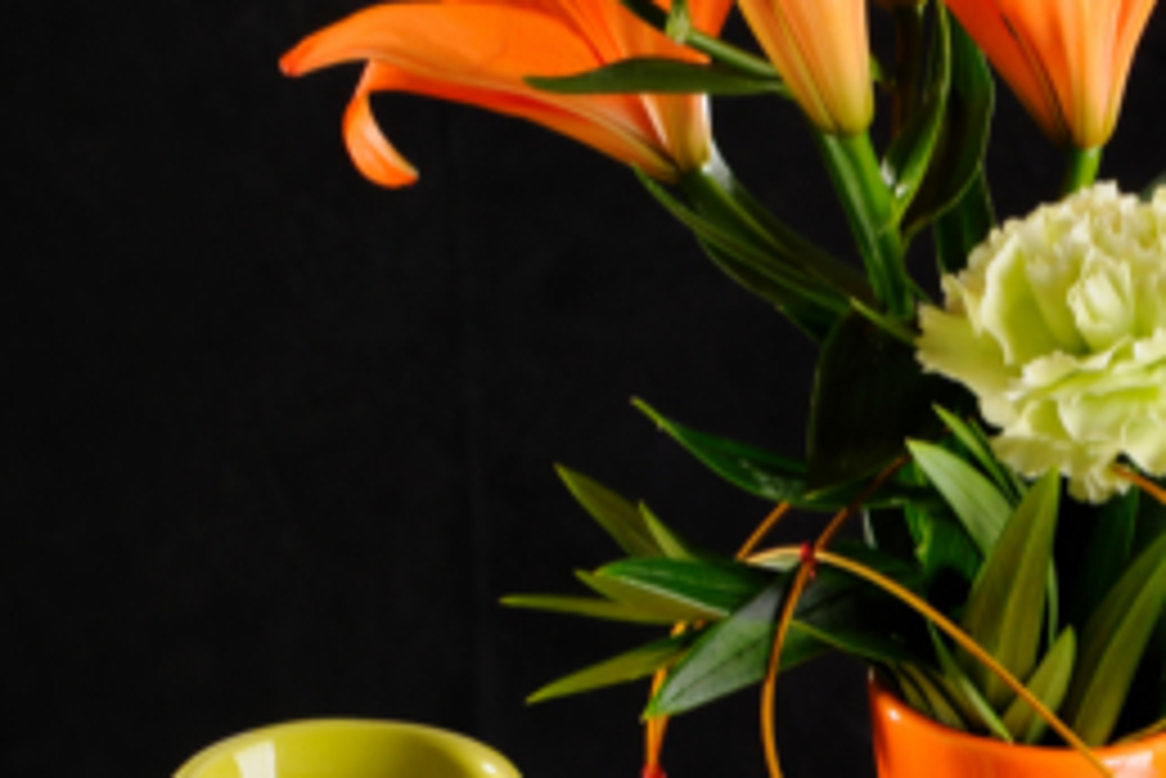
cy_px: 1329
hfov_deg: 5.4
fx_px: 12232
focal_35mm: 377
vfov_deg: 3.6
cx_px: 1125
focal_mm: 85
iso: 200
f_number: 11
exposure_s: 1/200
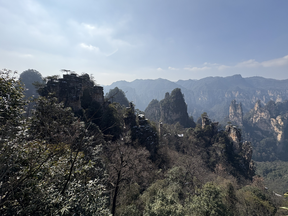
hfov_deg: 102.1
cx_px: 144
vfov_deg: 85.7
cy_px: 108
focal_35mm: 14
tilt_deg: -8.9
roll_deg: -0.9
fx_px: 116
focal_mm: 2.22
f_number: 2.2
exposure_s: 1/2674
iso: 50
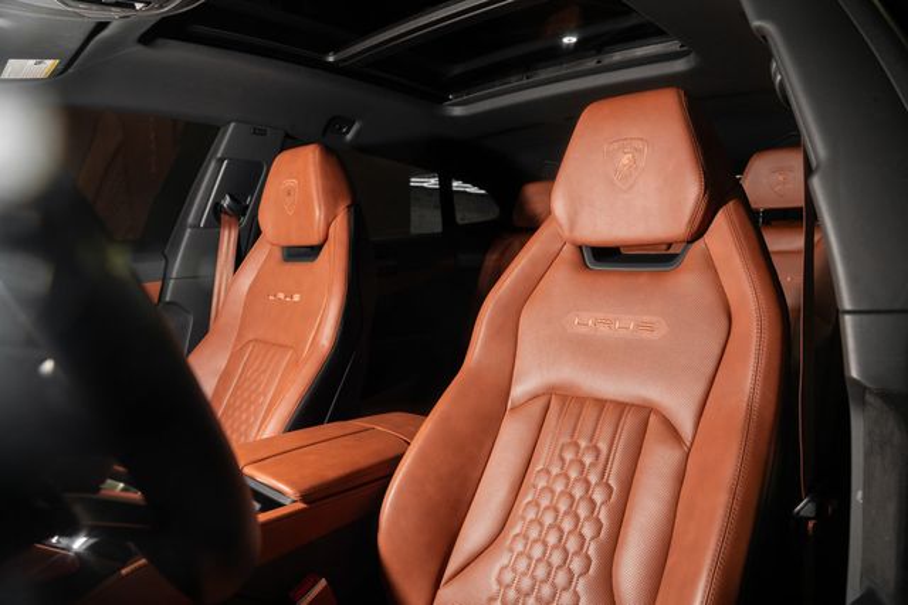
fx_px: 605
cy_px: 302
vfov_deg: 53.2
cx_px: 454
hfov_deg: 73.7
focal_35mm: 24
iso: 400
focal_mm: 24
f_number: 6.3
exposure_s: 1/50
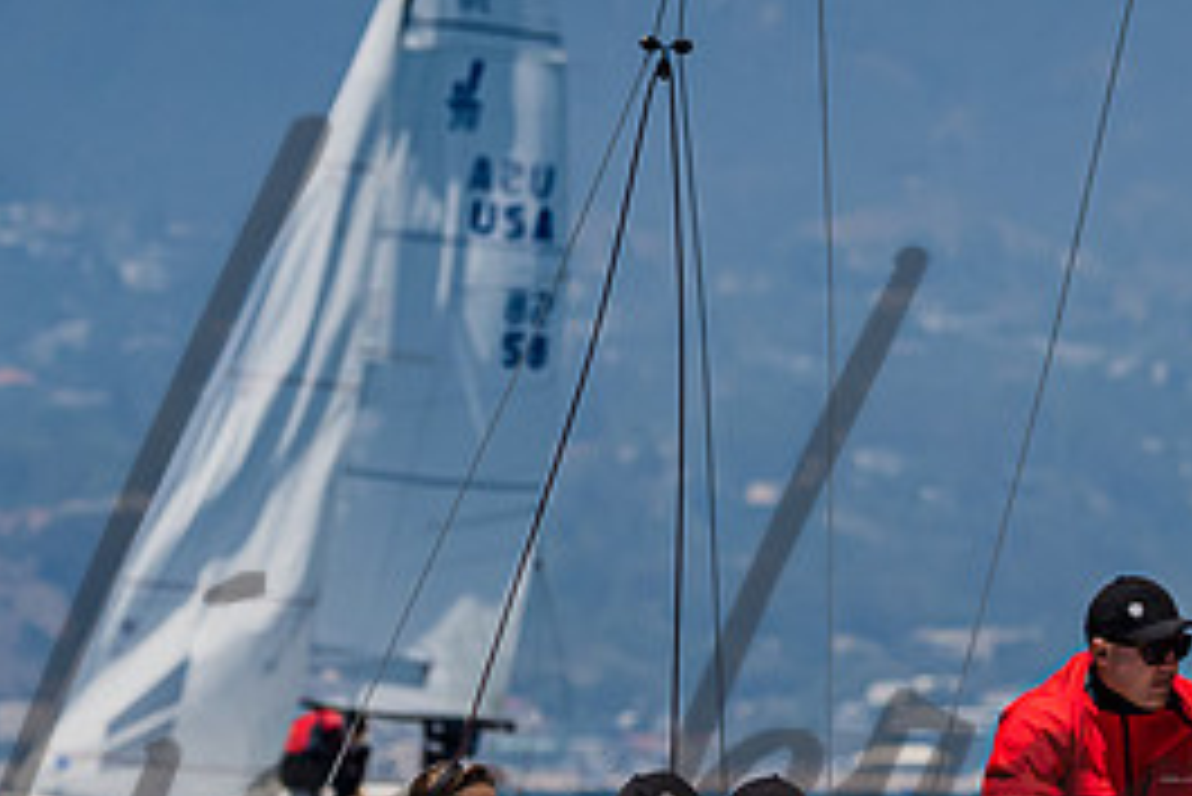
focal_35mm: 860
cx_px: 1064
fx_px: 28490
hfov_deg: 2.4
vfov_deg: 1.6
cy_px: 900
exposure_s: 1/2000
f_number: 6.3
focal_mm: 220
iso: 400
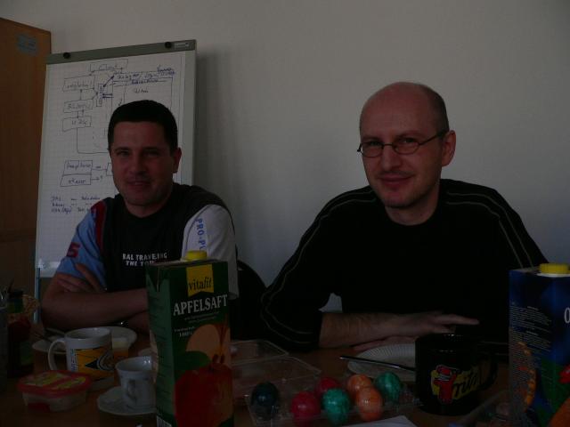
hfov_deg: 51.4
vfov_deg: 39.7
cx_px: 285
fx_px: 593
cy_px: 214
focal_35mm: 36
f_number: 2.8
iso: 200
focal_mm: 6
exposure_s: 1/250
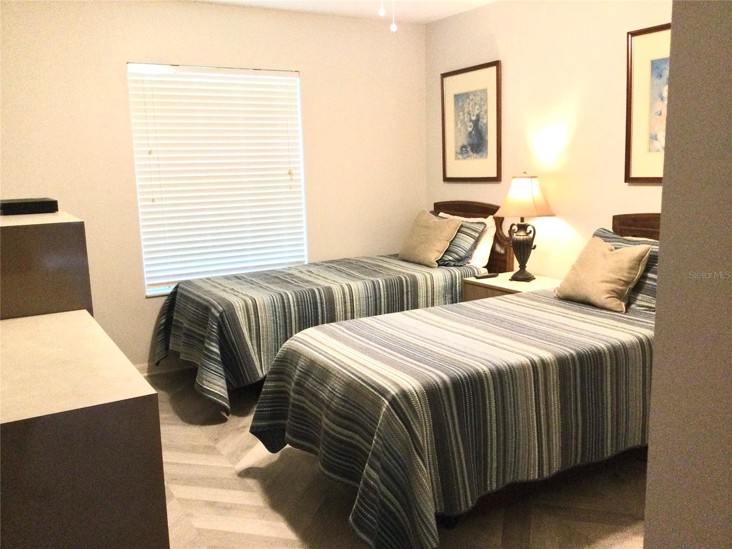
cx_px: 366
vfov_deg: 45.4
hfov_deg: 58.4
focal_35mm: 31
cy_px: 274
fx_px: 656
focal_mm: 3.3
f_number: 2.4
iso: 200
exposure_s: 1/30
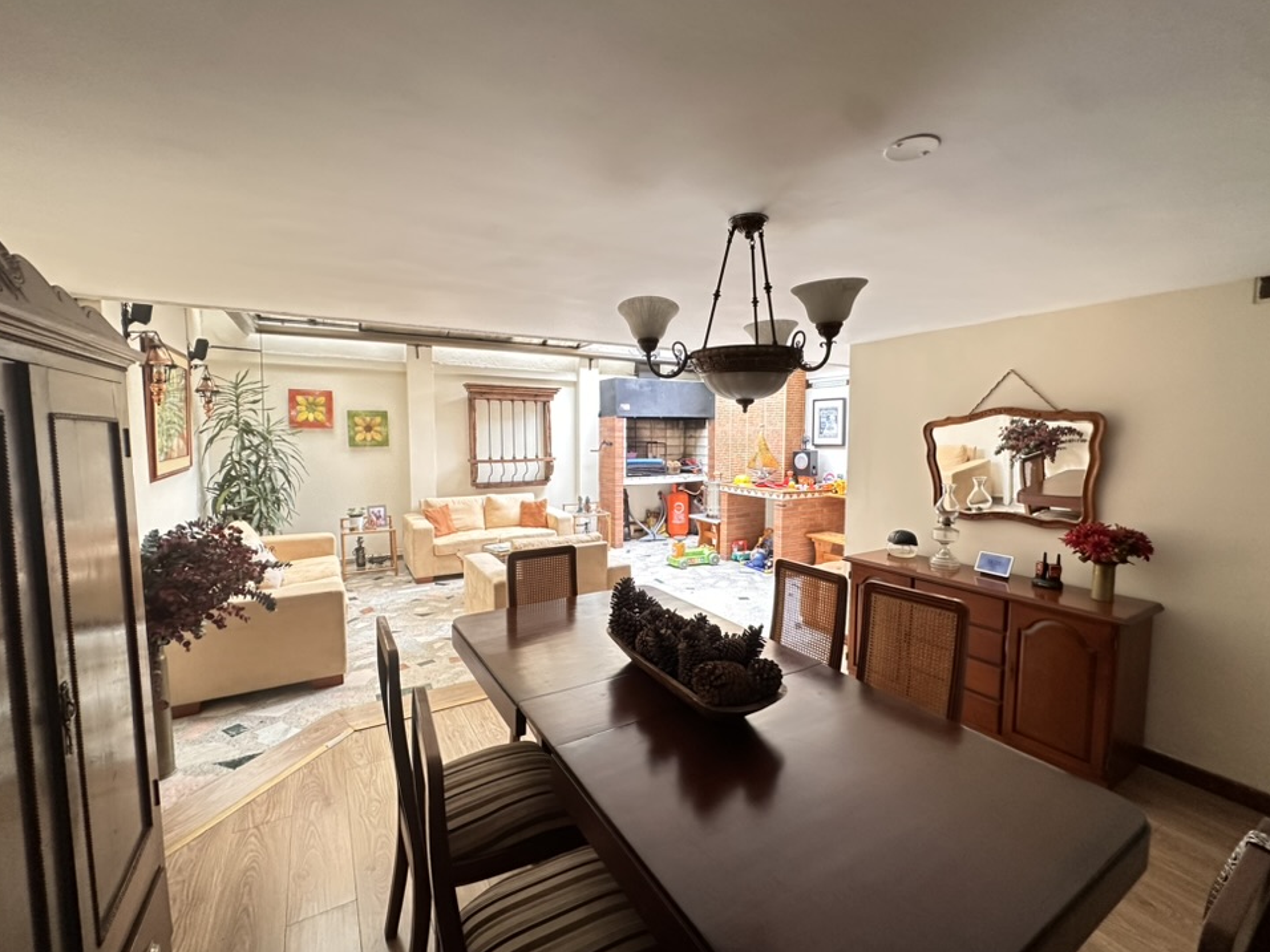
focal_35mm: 15
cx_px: 640
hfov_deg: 98.2
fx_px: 550
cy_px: 477
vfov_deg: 81.7
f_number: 2.2
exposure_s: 1/72
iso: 320
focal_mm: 2.22
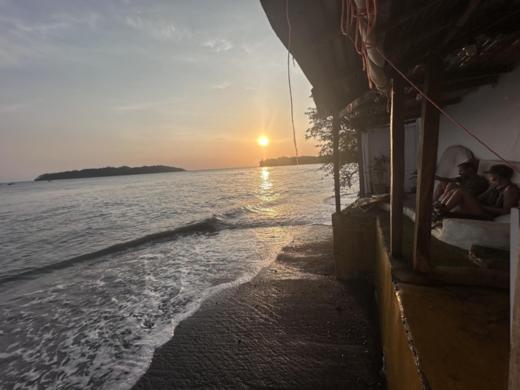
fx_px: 210
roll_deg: +4.2
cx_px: 260
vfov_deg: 85.7
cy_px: 195
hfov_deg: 102.1
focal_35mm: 14
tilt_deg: -7.4
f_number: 2.2
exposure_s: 1/2681
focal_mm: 2.22
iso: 40
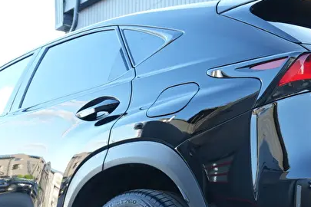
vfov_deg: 18.2
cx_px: 291
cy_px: 169
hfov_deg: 26.3
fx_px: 639
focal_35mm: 74
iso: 250
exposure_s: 1/60
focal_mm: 25
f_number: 4.5
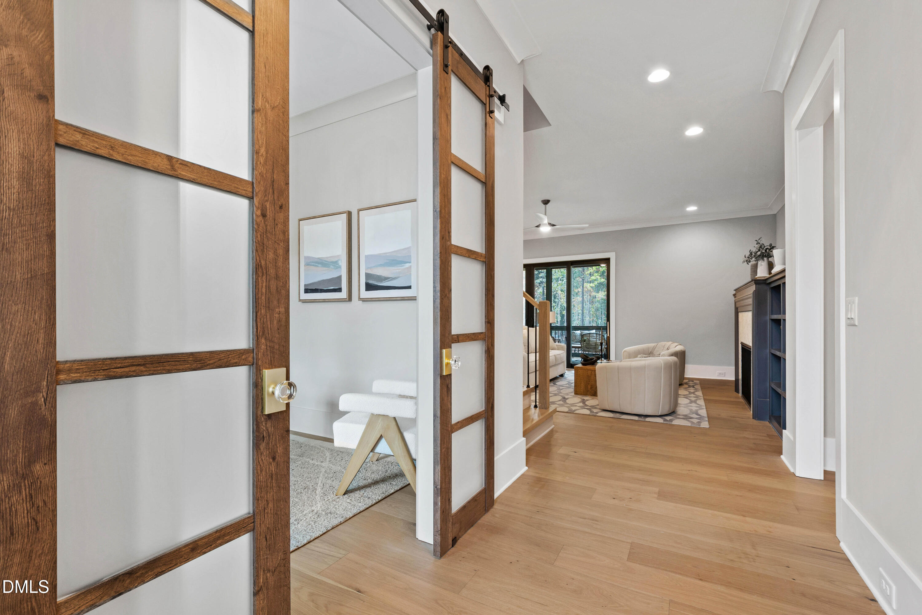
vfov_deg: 77.3
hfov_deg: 100.4
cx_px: 461
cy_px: 308
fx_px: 384
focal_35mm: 15
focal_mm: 10
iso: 100
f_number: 8
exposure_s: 1/2
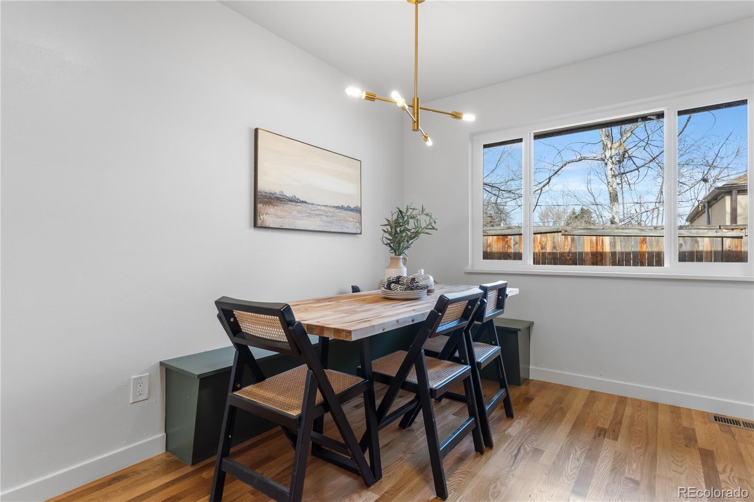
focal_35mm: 18
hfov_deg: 90.0
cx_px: 377
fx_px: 377
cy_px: 251
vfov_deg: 67.4
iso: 100
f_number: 9
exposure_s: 1.6
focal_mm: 12
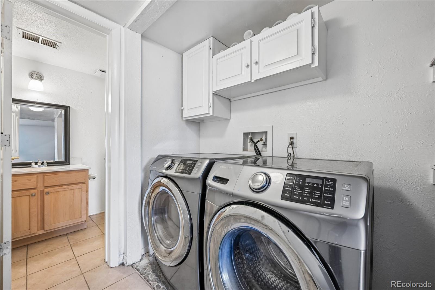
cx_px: 218
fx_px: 169
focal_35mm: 14
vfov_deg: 81.2
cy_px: 145
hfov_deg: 104.3
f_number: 9
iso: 400
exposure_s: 1/6
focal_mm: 14
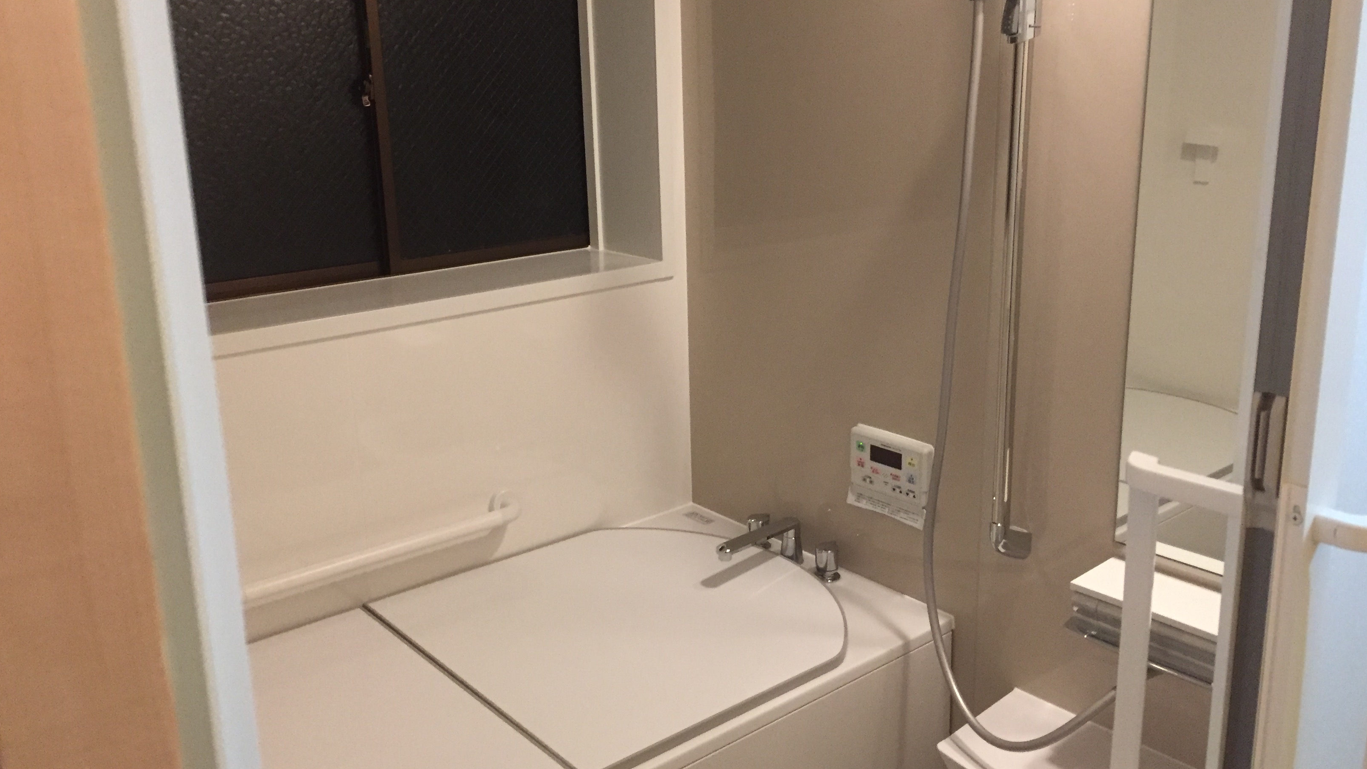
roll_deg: +0.3
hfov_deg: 61.0
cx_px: 686
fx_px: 1160
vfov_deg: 36.7
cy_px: 351
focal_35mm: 32
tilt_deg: -14.2
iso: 250
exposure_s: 1/30
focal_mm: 4.15
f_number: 2.2
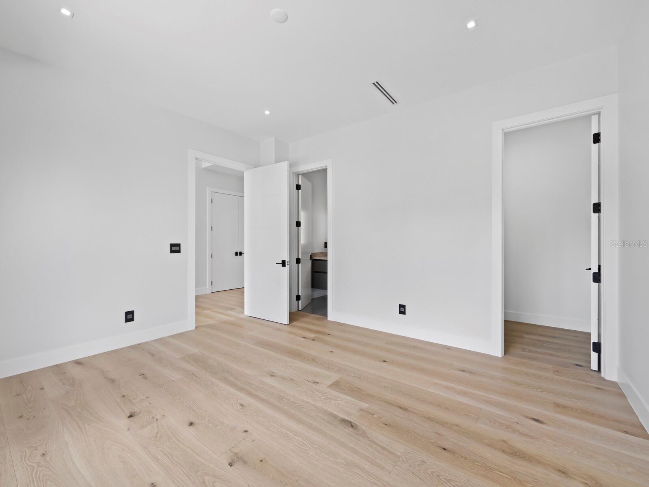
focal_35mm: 14
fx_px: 263
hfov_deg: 102.0
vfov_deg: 85.7
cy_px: 244
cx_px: 324
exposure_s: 1/15
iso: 400
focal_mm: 7
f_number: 7.1
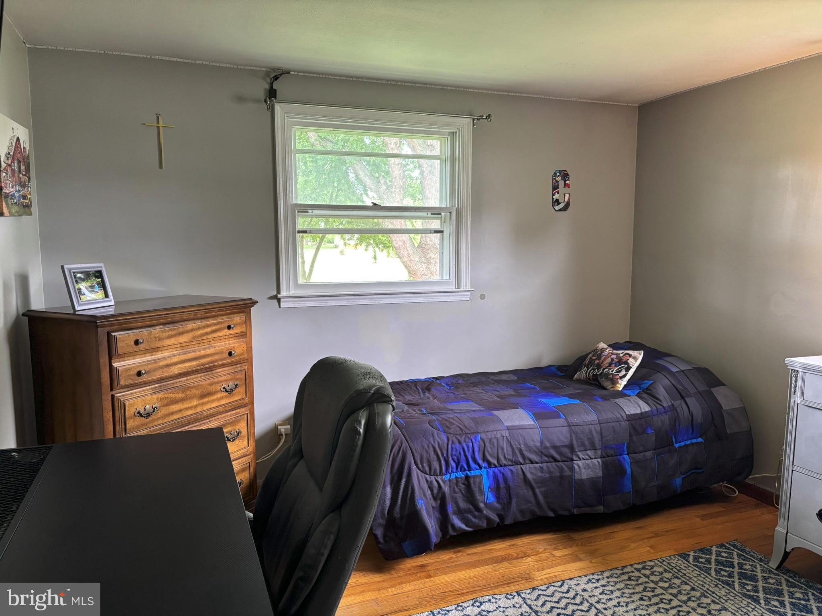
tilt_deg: -7.5
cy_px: 308
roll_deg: +0.6
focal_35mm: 26
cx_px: 411
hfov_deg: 67.3
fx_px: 617
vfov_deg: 53.1
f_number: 1.6
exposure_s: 1/60
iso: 250
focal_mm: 5.96
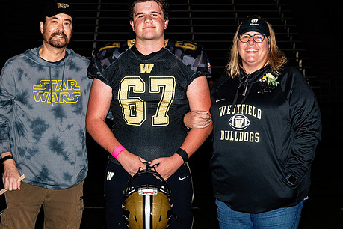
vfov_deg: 13.0
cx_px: 137
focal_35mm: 105
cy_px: 133
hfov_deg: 19.4
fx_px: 1000
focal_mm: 42
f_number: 5
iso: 320
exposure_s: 1/200
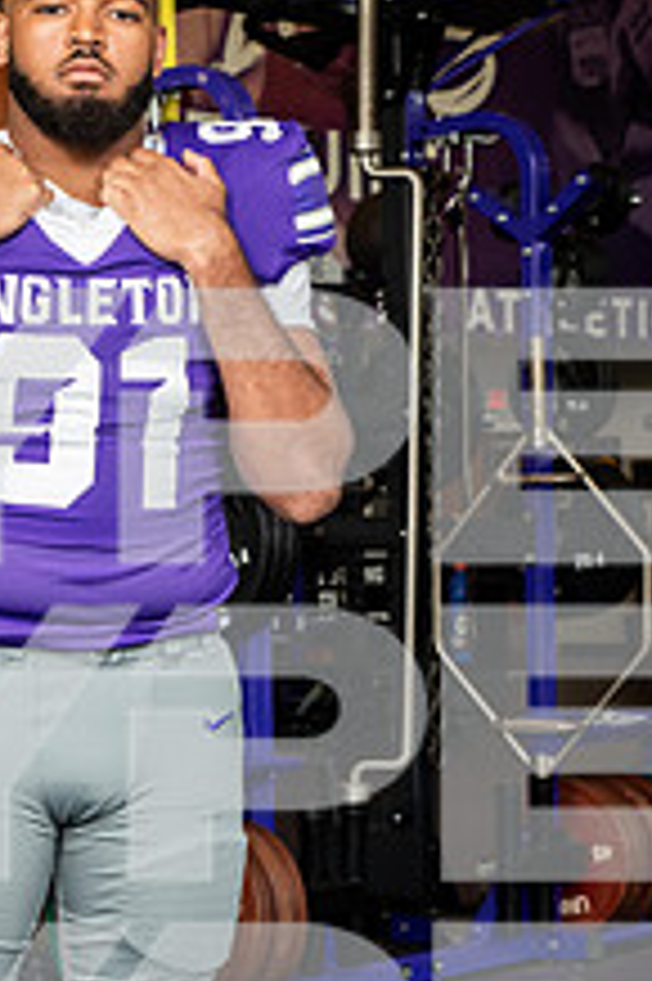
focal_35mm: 95
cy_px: 747
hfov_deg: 14.2
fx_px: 2585
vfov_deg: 21.3
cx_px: 76
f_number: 7.1
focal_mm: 46
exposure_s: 1/250
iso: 800
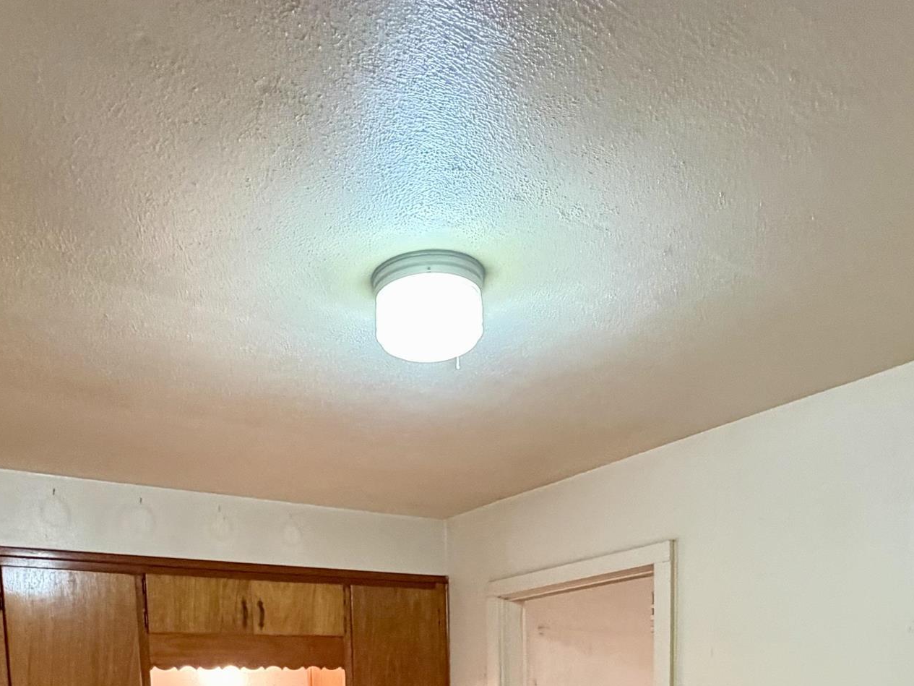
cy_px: 828
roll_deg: +1.7
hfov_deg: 53.7
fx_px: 898
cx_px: 384
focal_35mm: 34
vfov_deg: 33.7
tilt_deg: -6.5
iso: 640
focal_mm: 2.22
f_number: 2.2
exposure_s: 1/60
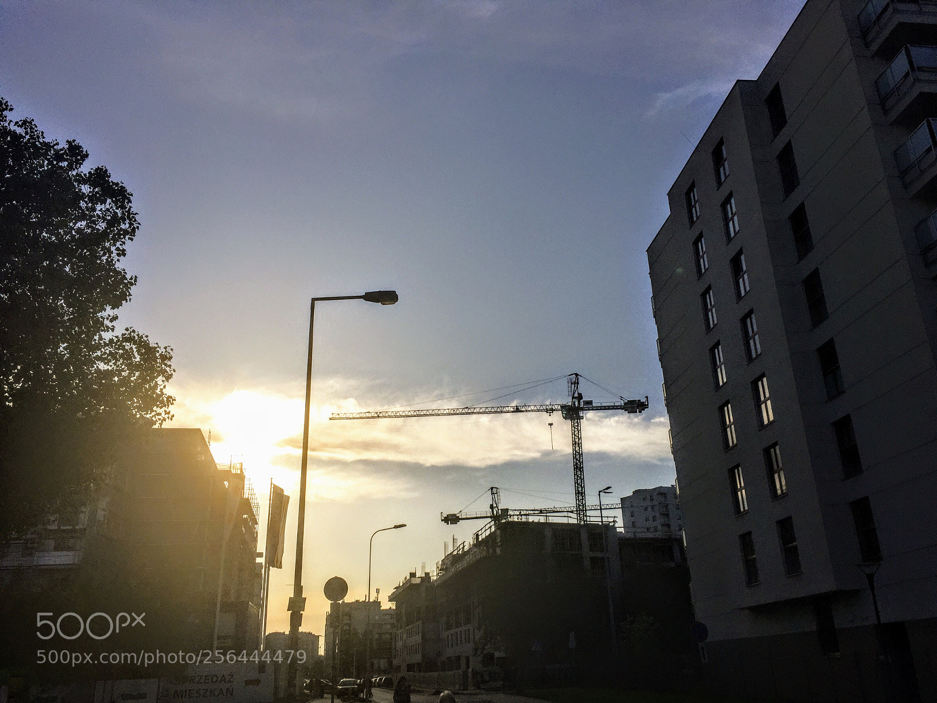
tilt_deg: +20.9
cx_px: 468
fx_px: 785
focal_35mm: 29
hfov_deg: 61.7
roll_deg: +1.3
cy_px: 352
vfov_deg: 48.2
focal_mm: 4.15
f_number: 2.2
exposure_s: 1/5650
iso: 32
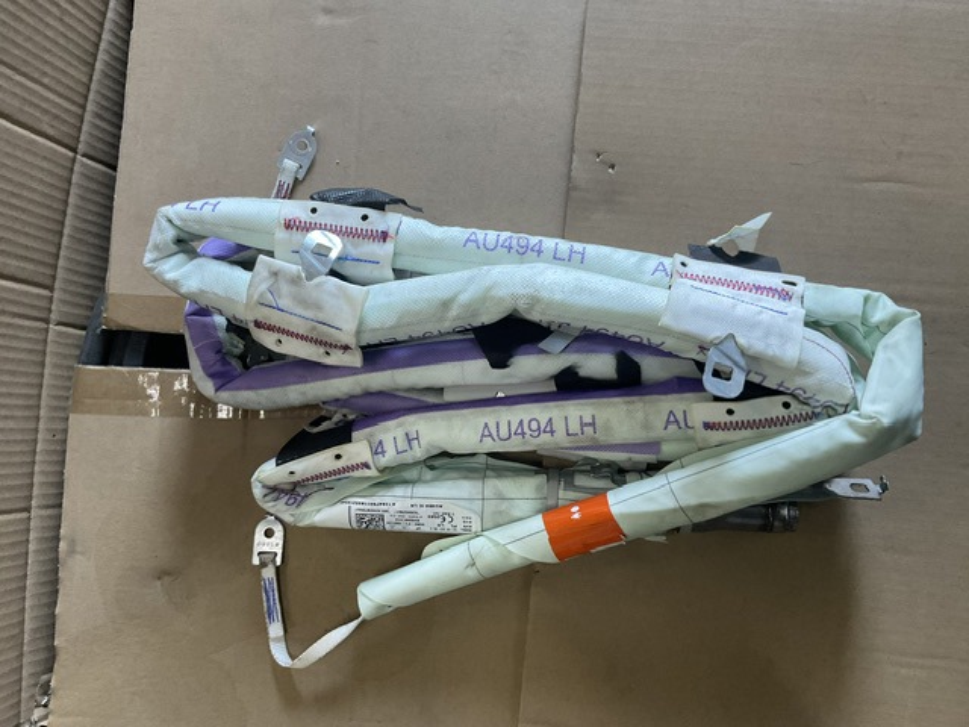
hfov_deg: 61.7
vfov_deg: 48.2
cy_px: 364
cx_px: 484
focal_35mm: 29
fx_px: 812
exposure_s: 1/50
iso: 125
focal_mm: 3
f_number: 1.8
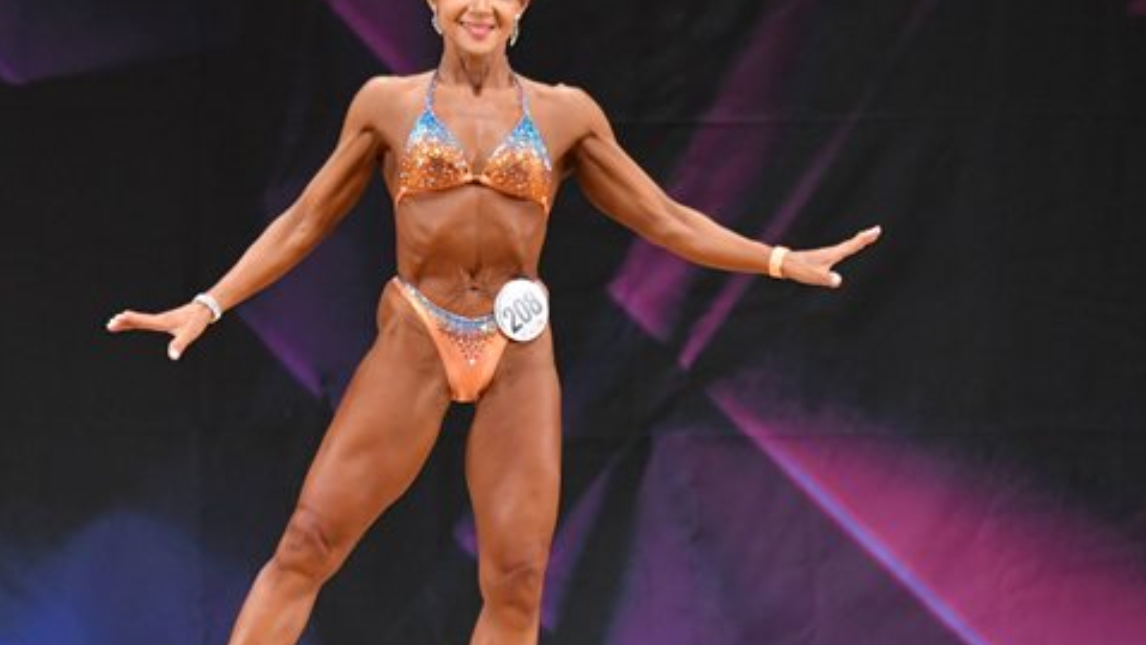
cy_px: 403
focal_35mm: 458
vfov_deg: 2.7
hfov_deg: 4.7
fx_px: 13919
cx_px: 406
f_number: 5.6
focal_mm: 180
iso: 3200
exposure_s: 1/400
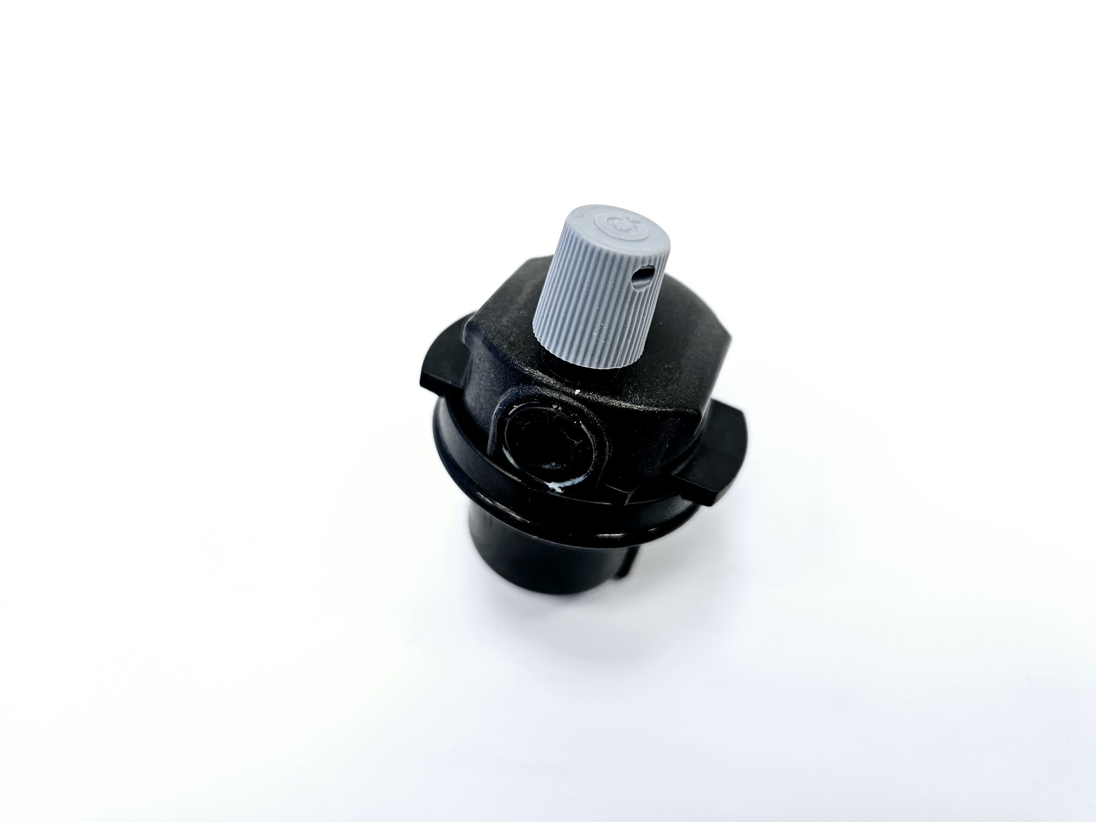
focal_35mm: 23
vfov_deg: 58.9
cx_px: 548
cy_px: 411
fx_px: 728
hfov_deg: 73.9
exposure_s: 1/100
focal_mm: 5.4
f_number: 1.8
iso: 125
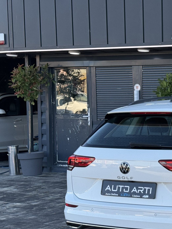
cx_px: 192
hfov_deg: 16.3
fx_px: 583
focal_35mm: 88
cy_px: 154
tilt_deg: -4.3
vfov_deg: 22.2
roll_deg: +0.4
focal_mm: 6.76
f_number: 1.78
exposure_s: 1/1000
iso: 80
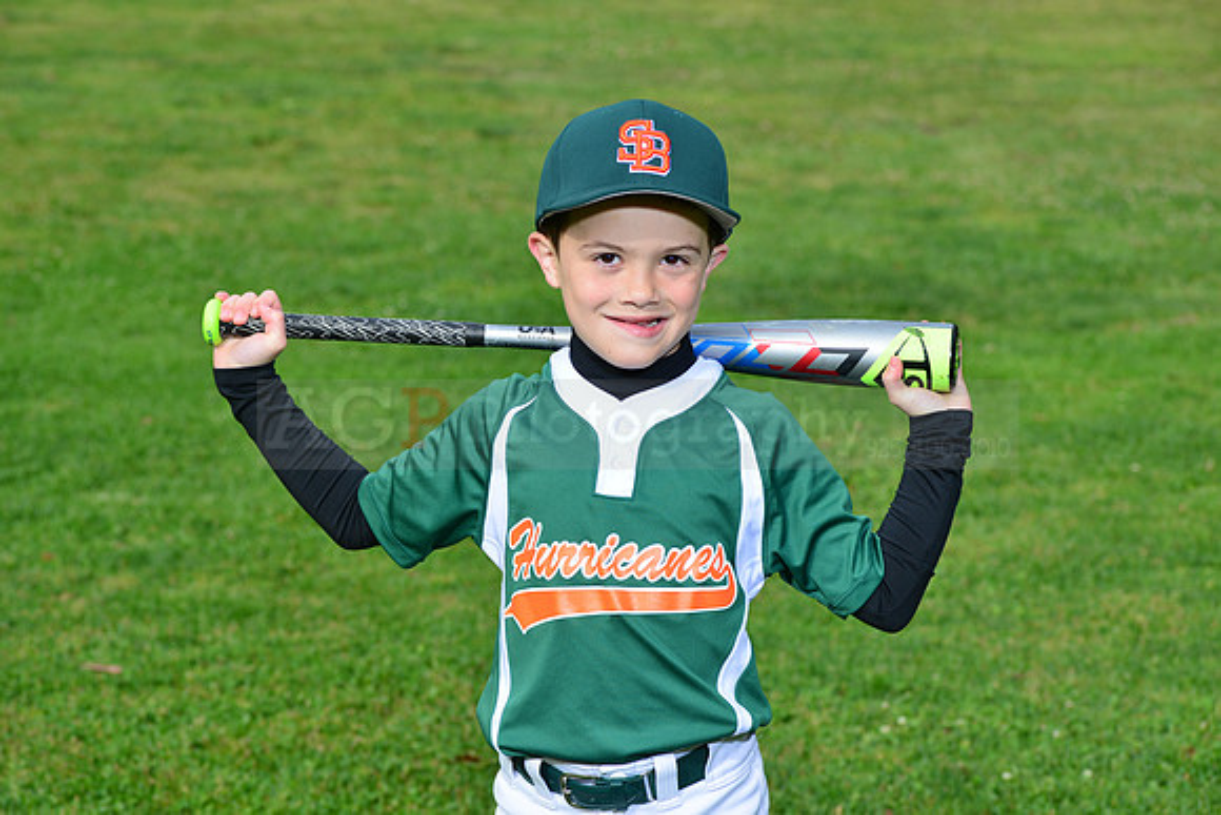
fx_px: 3935
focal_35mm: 116
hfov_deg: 17.6
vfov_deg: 11.8
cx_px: 610
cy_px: 408
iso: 200
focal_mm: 116
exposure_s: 1/200
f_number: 10
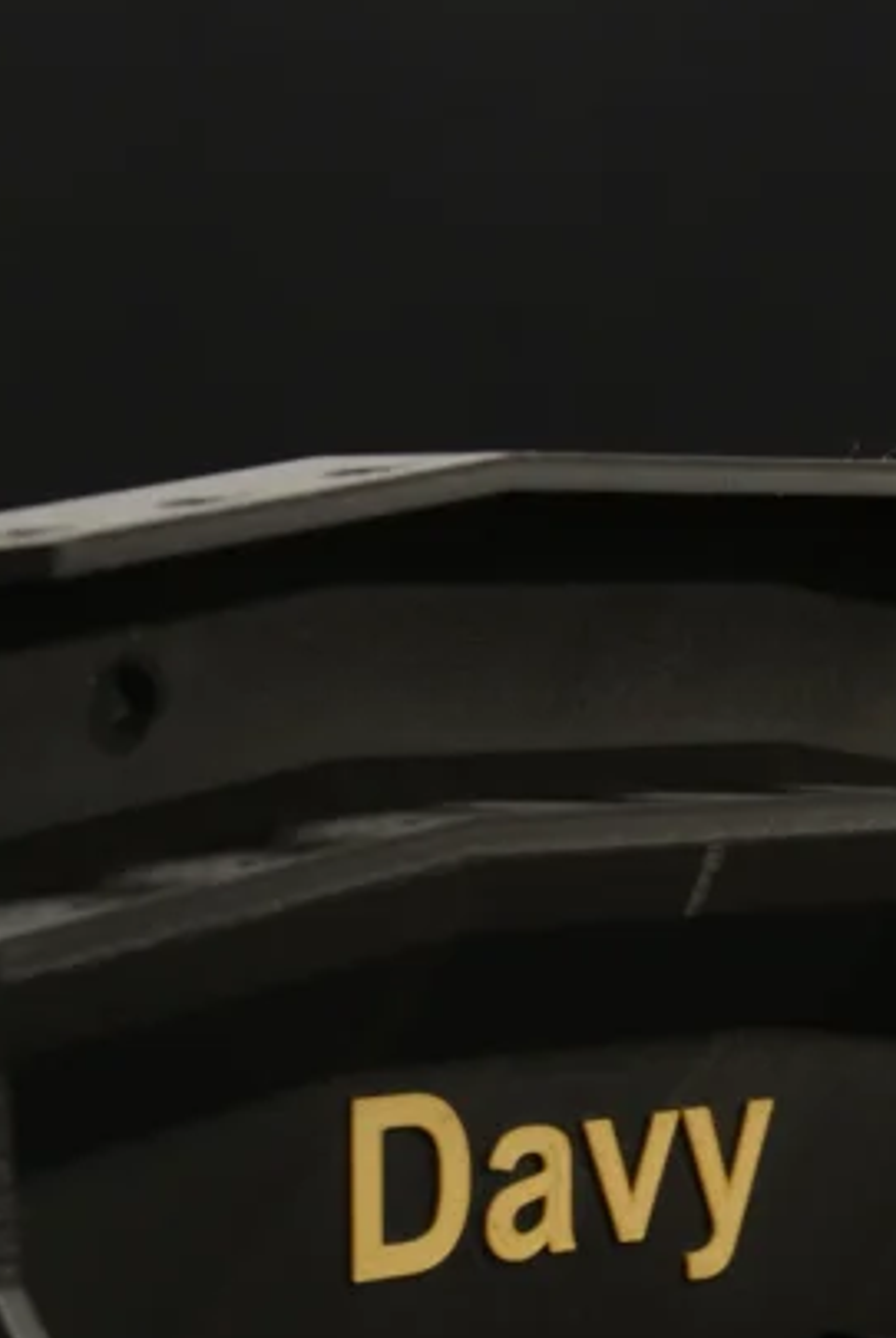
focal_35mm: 113
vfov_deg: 17.8
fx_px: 4208
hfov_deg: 12.1
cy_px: 1179
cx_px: 641
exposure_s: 1/30
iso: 1000
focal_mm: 34
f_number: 4.2
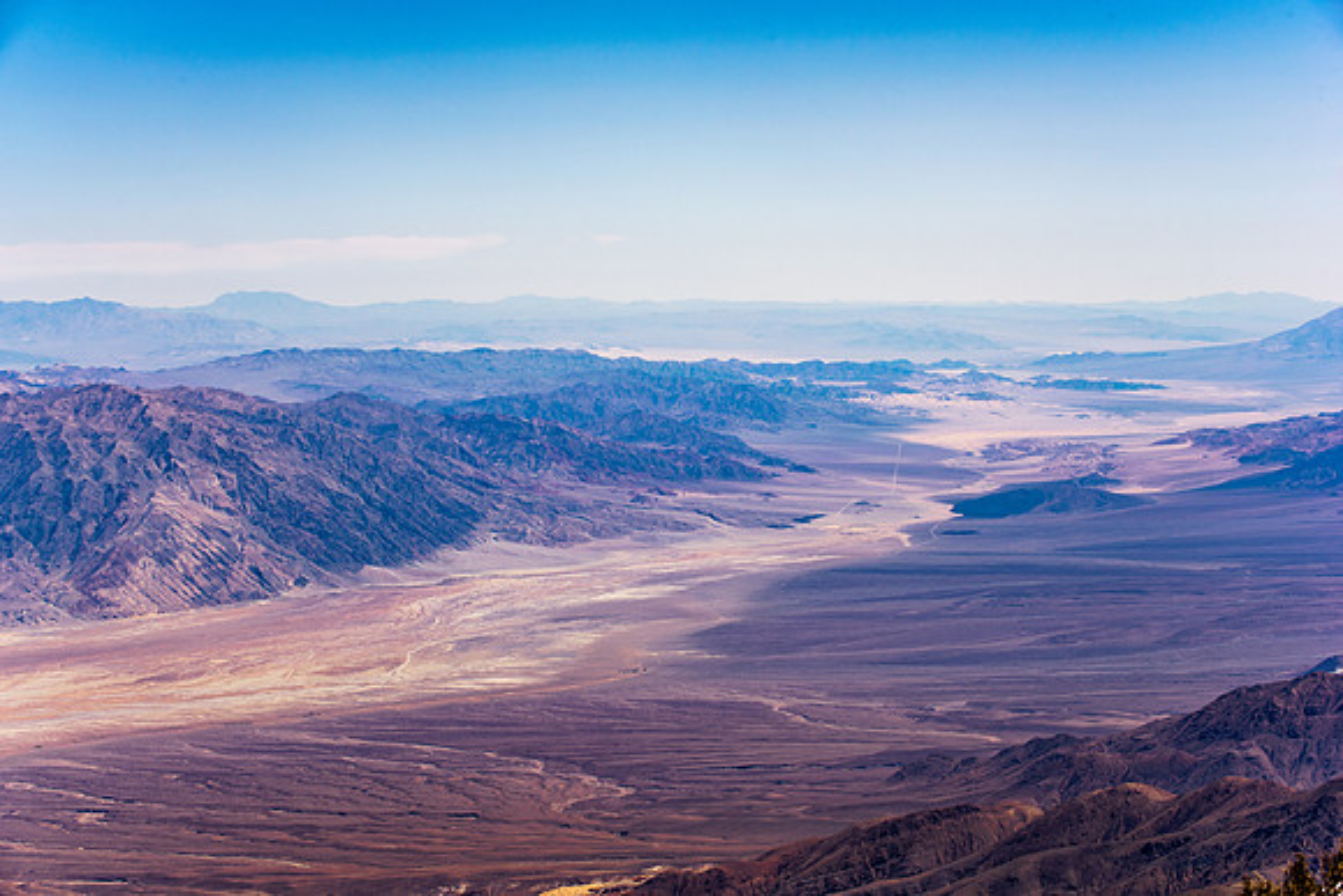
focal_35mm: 98
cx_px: 672
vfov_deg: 14.0
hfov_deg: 20.8
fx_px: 3657
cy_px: 448
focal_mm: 98
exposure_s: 1/250
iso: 100
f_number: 11
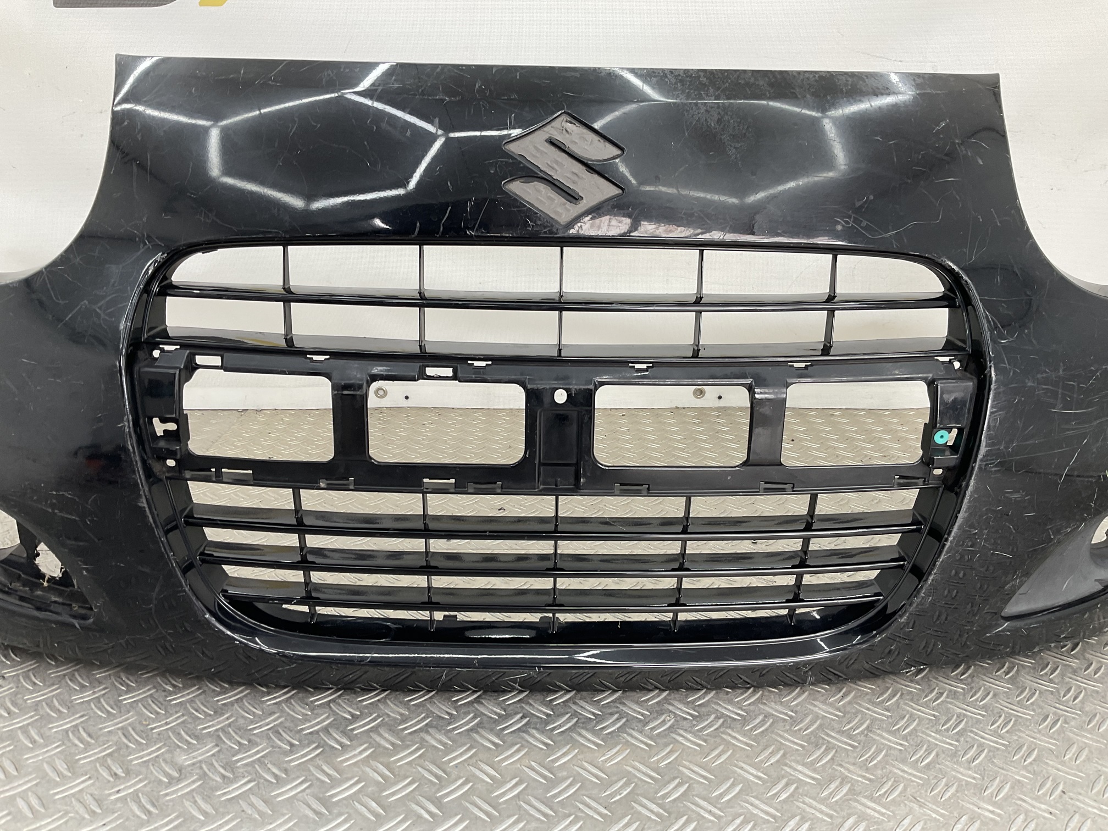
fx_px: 928
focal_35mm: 29
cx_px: 554
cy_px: 416
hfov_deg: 61.7
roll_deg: -1.9
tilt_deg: -20.5
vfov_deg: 48.2
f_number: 1.8
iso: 32
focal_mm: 3
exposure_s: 1/100
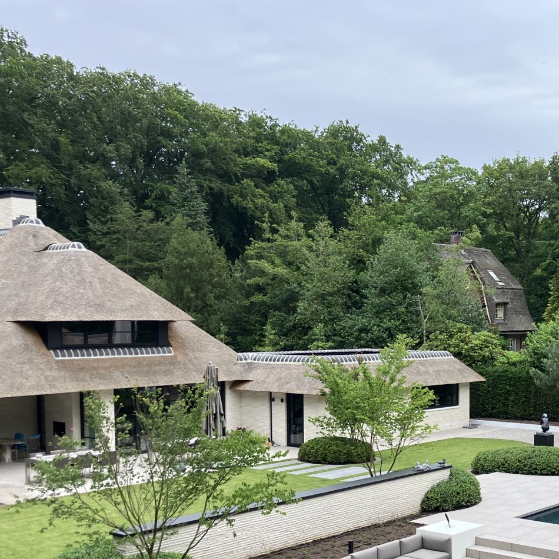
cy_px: 405
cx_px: 478
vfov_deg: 33.5
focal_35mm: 50
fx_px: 914
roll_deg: -1.3
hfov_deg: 32.7
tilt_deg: -5.9
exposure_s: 1/445
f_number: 1.8
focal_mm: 3.99
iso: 32
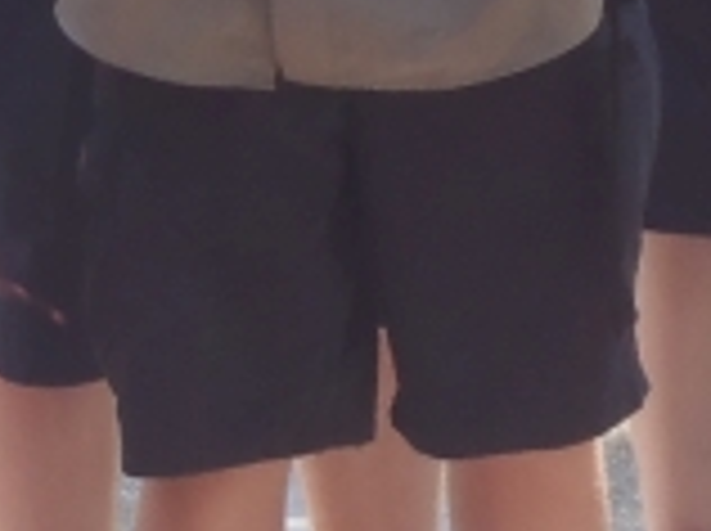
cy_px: -45
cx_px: 900
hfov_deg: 6.9
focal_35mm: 285
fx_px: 5845
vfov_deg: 5.2
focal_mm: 7.57
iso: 80
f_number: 5
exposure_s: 1/100
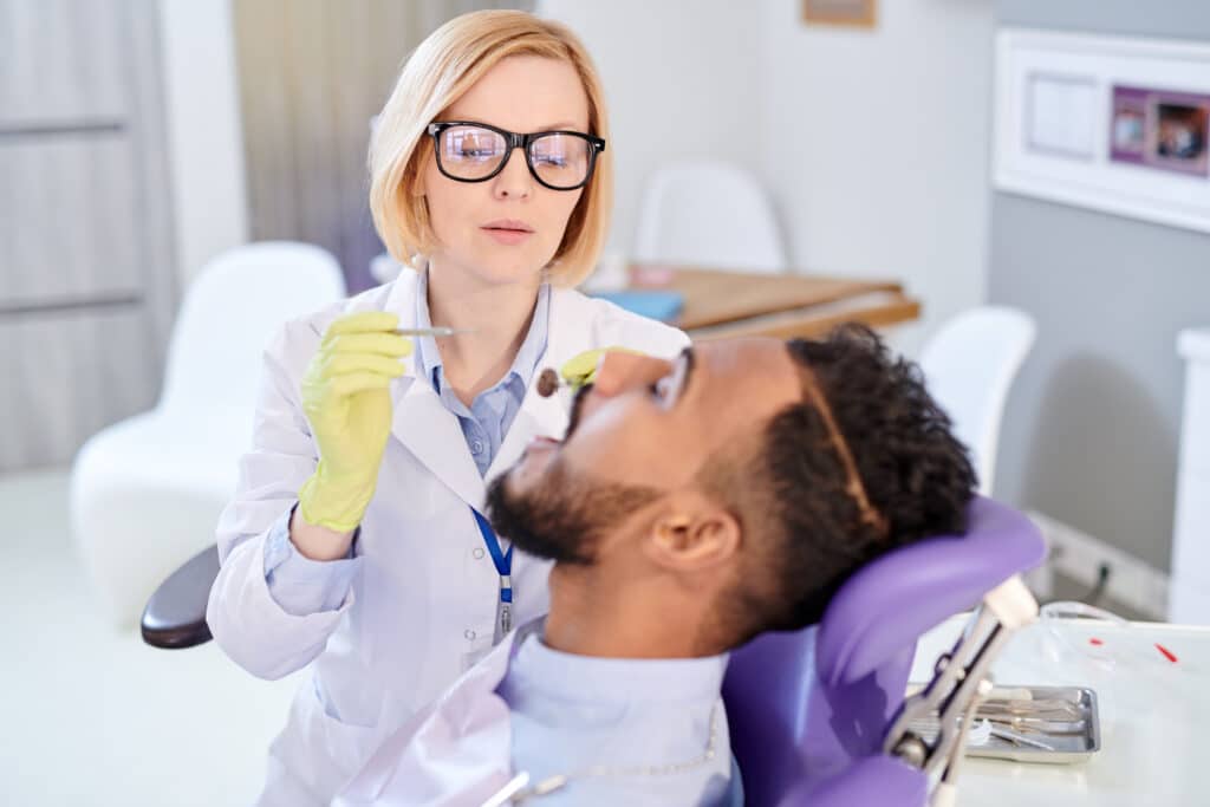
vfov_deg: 27.0
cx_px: 605
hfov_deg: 39.6
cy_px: 404
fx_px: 1681
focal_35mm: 50
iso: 500
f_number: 2.5
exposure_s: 1/160
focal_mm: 50
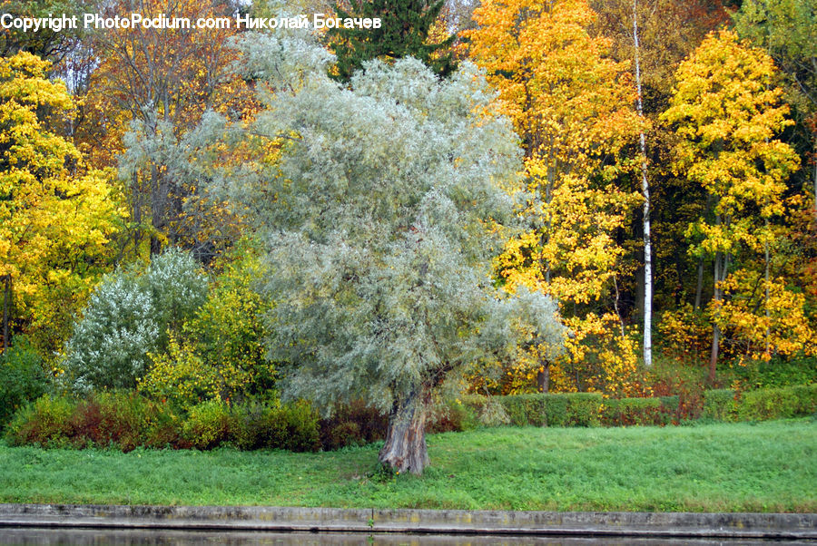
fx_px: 2556
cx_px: 408
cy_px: 273
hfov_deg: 18.2
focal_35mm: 112
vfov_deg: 12.2
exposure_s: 1/125
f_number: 5
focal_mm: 75
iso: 100
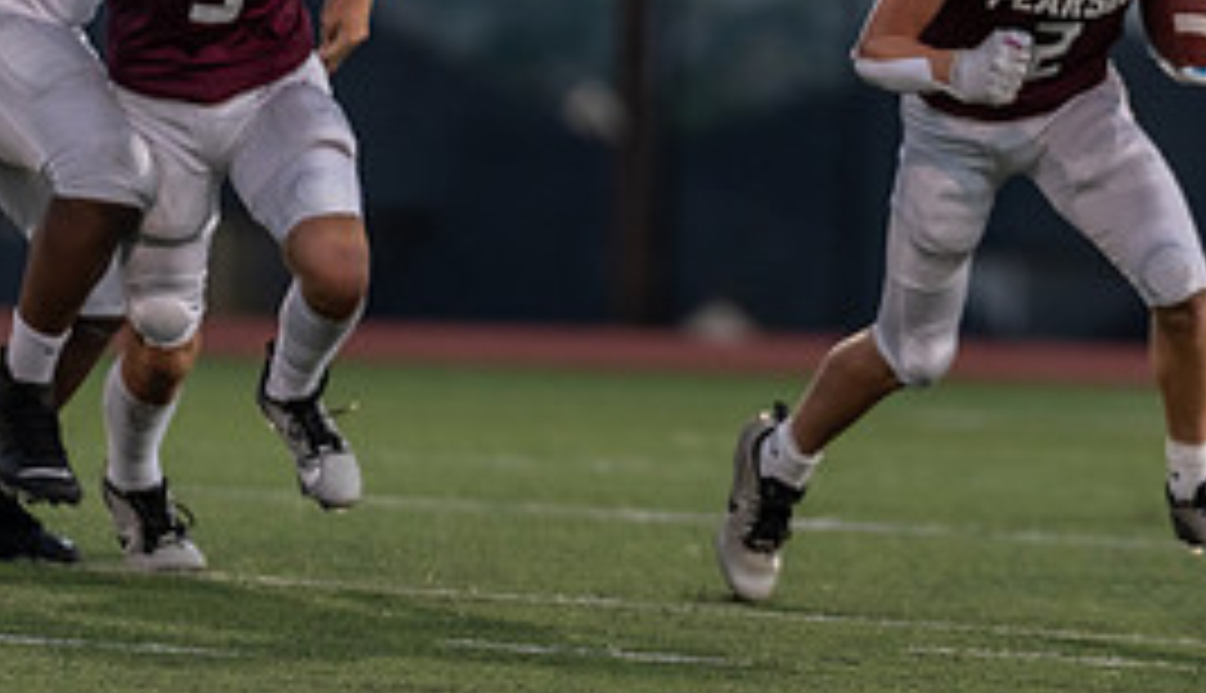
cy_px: 61
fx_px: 19448
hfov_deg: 3.6
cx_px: 978
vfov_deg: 2.0
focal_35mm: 605
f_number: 2.8
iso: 800
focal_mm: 200
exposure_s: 1/640
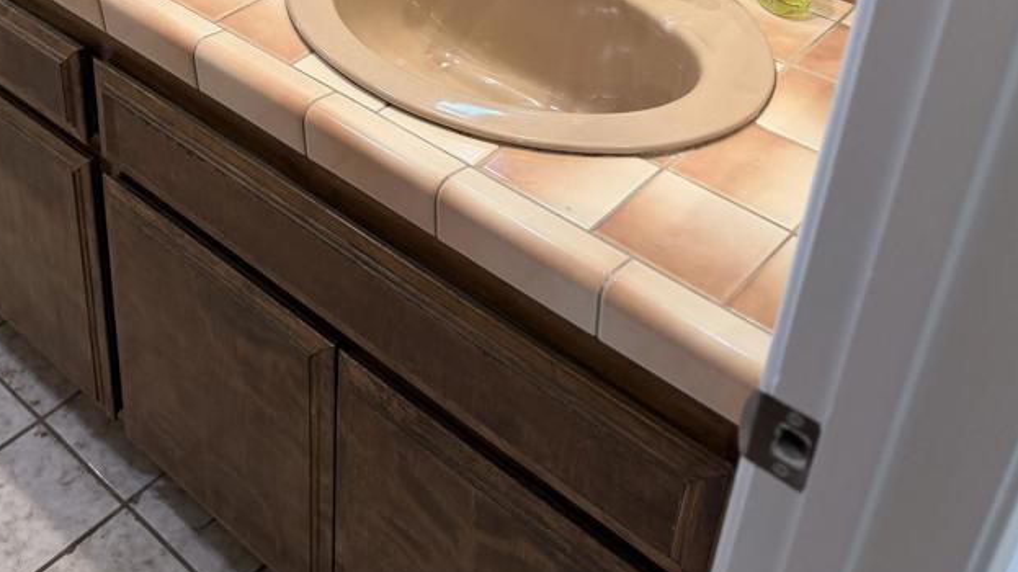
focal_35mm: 43
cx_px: 289
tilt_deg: -27.7
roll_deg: +0.6
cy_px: -33
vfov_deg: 25.9
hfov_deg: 46.1
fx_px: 1160
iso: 160
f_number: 1.78
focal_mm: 6.76
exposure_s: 1/60
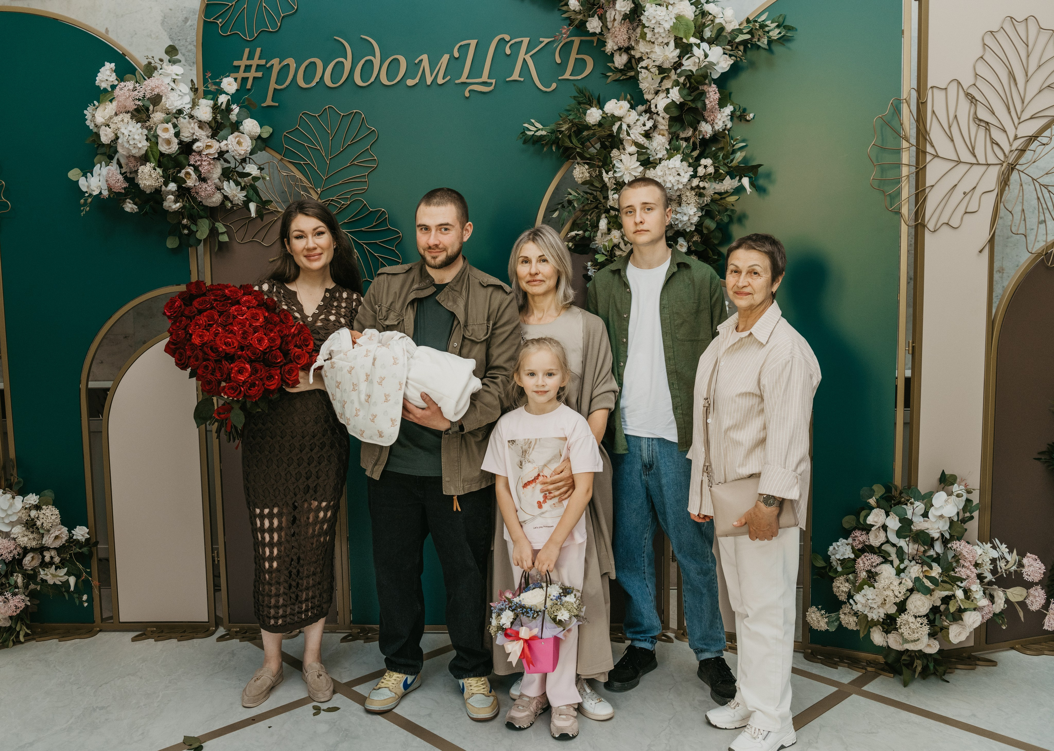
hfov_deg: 54.0
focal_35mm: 34
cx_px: 463
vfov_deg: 40.0
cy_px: 357
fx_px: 1031
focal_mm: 30
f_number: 4.5
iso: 320
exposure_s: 1/160
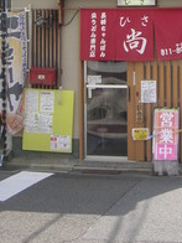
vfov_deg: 21.9
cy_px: -16
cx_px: 149
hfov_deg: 17.2
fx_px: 596
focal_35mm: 85
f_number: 2.8
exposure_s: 1/750
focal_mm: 6.1
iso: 50
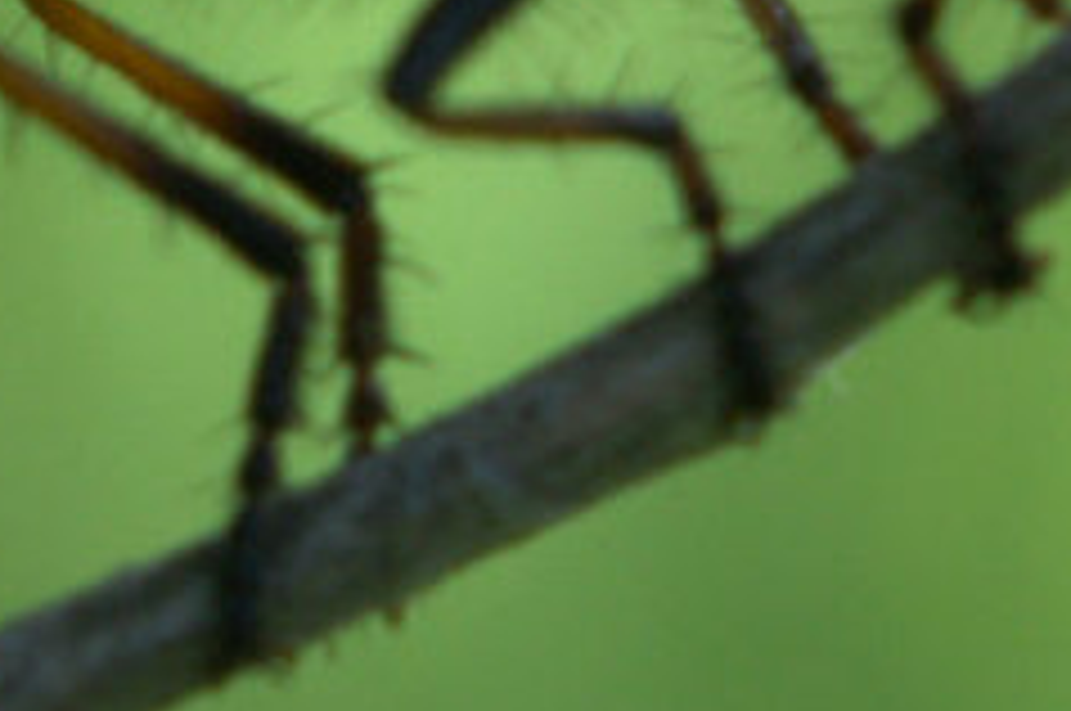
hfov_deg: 6.2
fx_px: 9954
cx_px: 200
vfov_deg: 4.1
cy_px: -171
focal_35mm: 335
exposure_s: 1/125
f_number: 8
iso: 220
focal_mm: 55
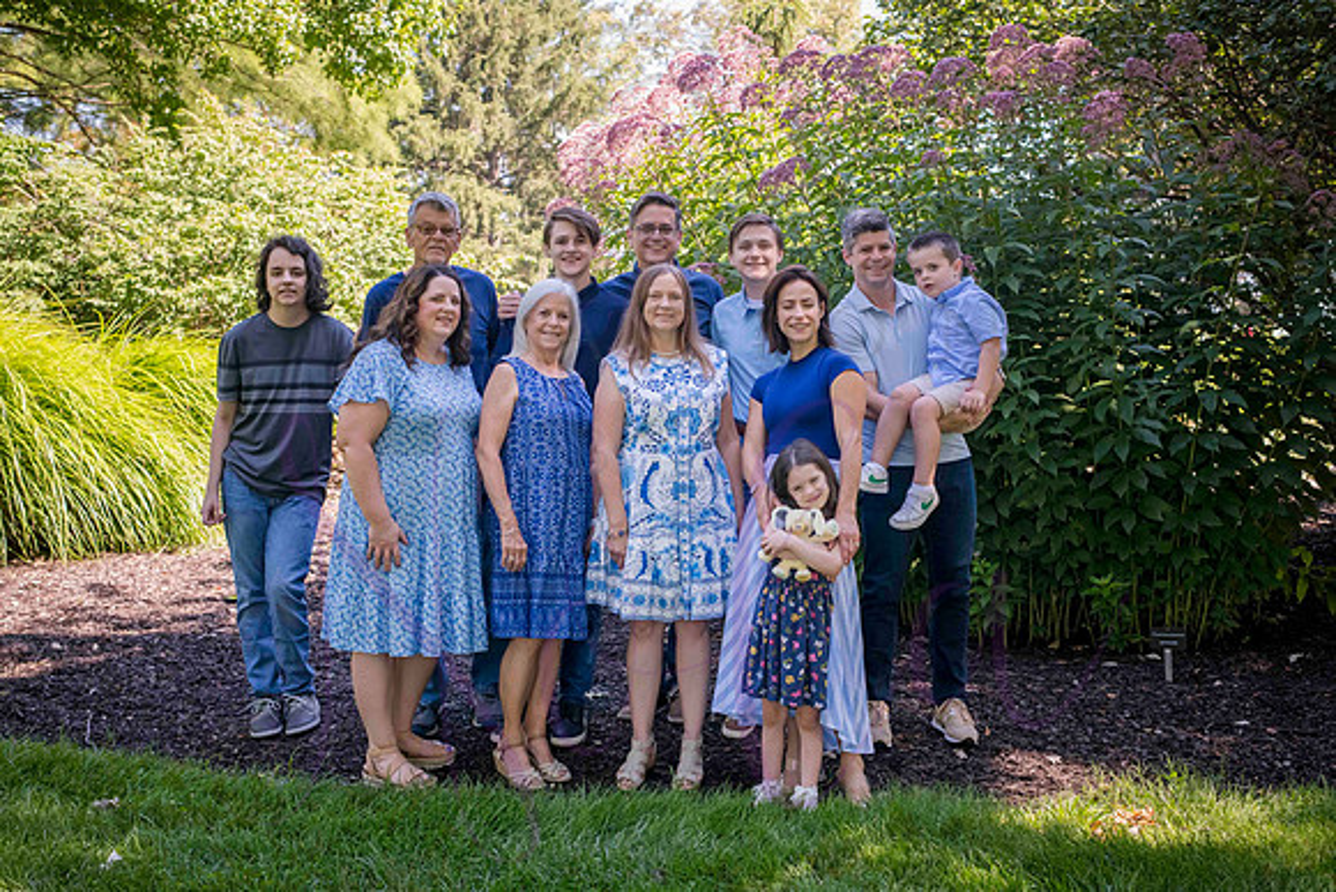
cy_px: 446
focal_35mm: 50
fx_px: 1856
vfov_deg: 27.0
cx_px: 668
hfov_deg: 39.6
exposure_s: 1/320
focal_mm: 50
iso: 400
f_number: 5
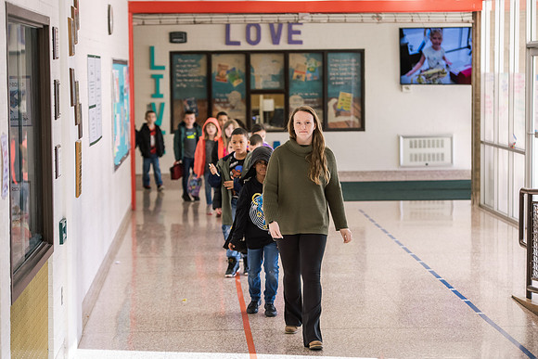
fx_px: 1495
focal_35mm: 100
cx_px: 269
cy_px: 180
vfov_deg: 13.7
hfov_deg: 20.4
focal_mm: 100
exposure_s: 1/400
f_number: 3.5
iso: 1000
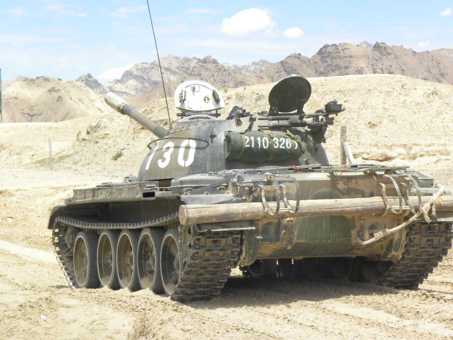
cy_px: 170
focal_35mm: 117
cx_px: 226
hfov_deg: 16.8
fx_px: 1531
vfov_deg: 12.7
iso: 91
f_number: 5
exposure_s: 1/370
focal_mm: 20.8
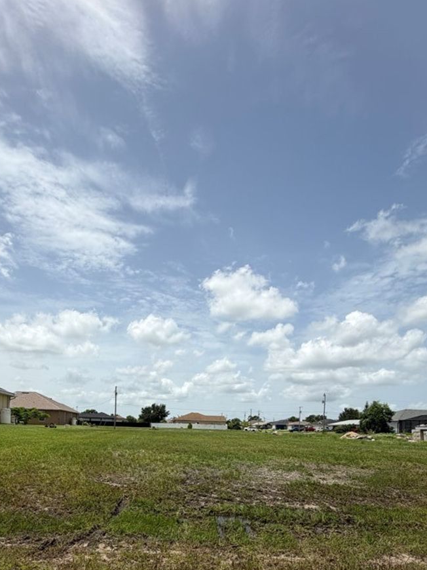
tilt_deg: +2.4
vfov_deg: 71.4
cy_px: 424
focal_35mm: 22
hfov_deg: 60.5
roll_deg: +0.1
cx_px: 168
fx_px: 362
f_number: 2.2
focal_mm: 2.22
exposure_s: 1/1399
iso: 20
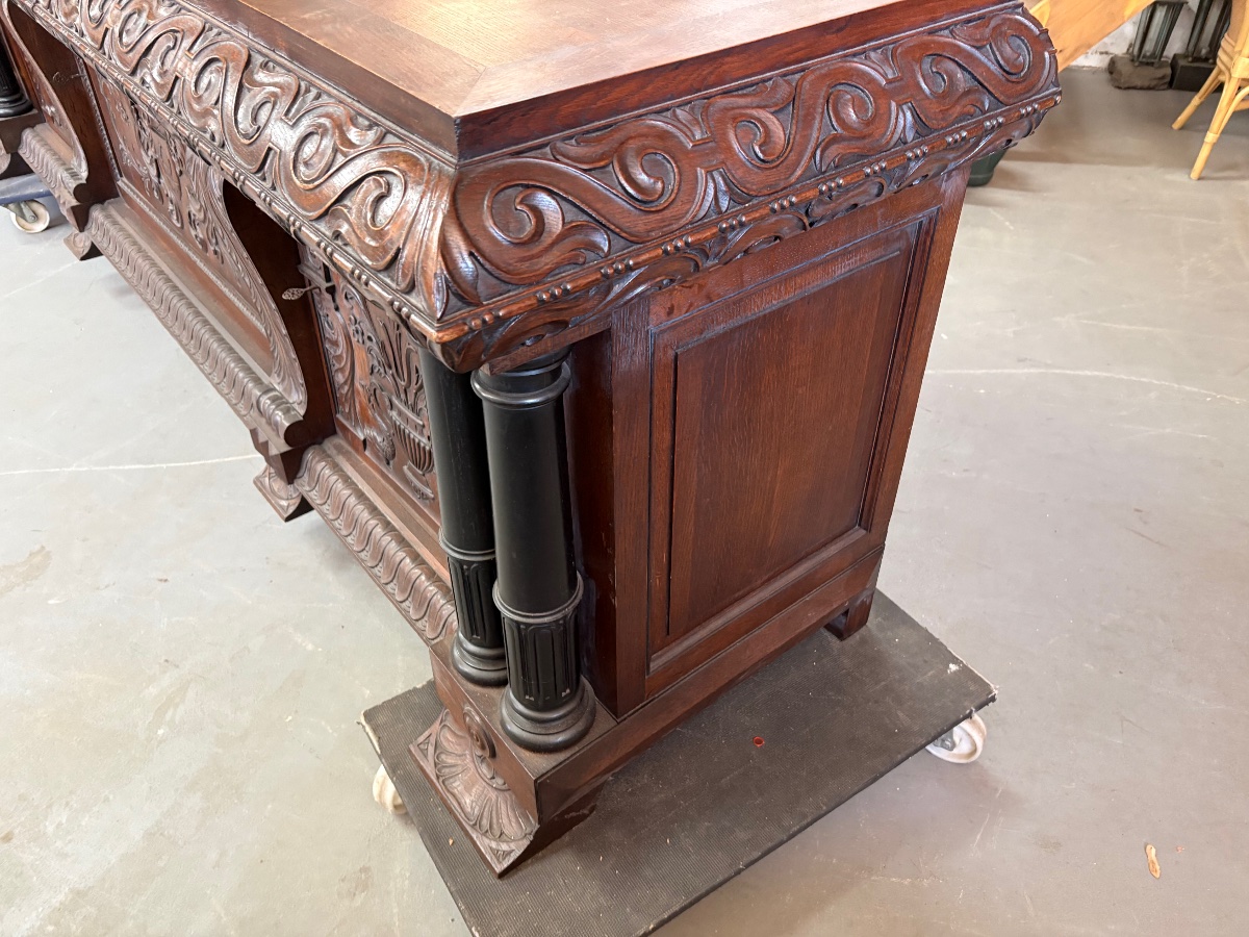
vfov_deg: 53.1
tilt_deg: -38.1
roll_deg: +0.0
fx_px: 938
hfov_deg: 67.3
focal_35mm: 26
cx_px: 624
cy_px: 468
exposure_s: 1/50
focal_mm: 5.96
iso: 320
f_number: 1.6
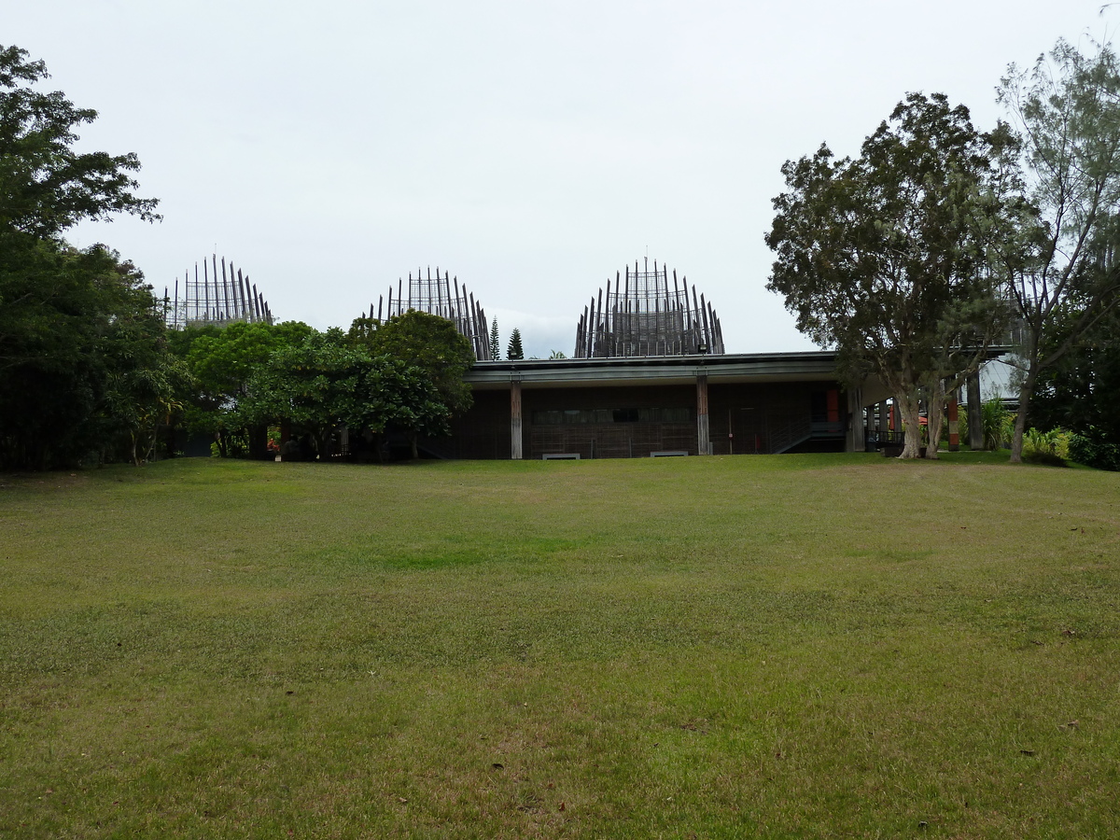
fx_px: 971
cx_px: 560
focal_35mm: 30
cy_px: 420
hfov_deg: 60.0
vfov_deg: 46.8
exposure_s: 1/200
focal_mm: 5
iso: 125
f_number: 4
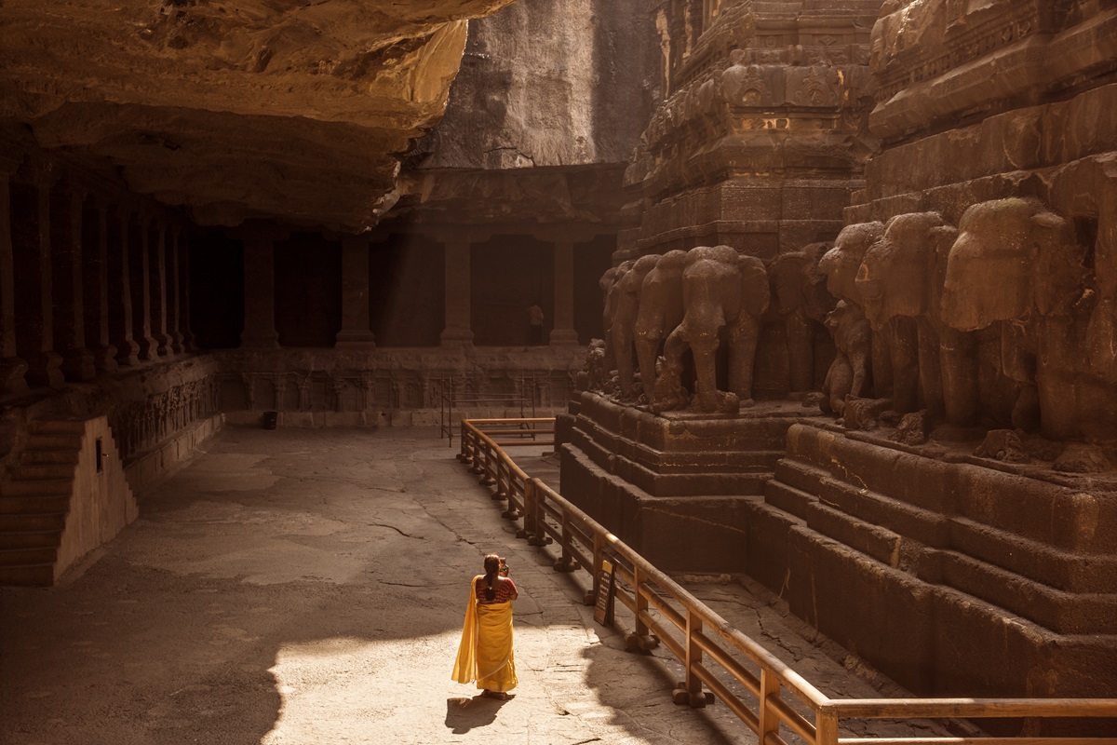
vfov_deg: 27.0
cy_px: 372
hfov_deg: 39.6
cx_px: 558
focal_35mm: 50
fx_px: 1551
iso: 100
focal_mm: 50
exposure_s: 1/125
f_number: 8
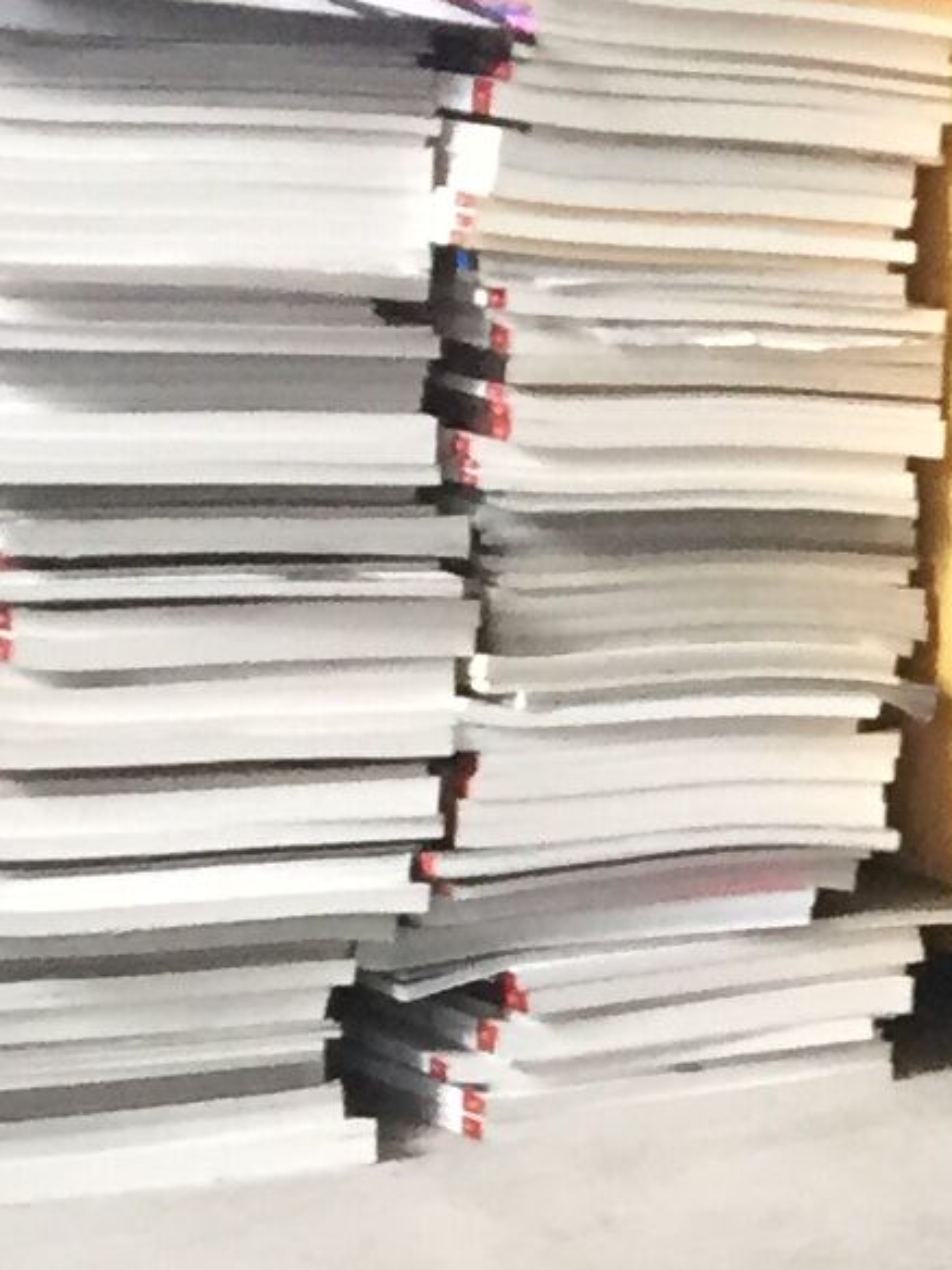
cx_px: 1961
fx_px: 5940
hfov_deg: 8.6
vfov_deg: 11.3
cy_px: 2329
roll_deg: +0.3
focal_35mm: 162
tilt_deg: -23.0
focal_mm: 4.15
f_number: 2.2
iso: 80
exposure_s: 1/33
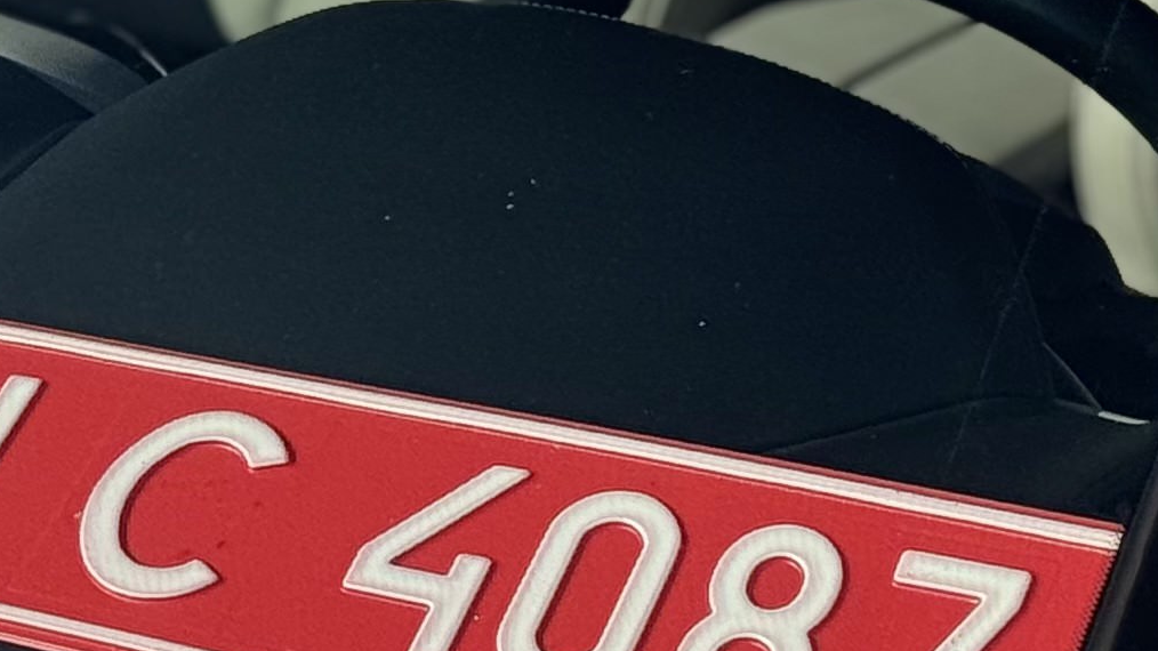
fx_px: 6386
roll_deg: -3.5
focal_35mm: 208
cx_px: 1080
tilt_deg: -15.6
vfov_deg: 5.7
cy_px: -736
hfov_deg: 10.3
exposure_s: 1/10526
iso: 80
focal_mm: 6.76
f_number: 1.78
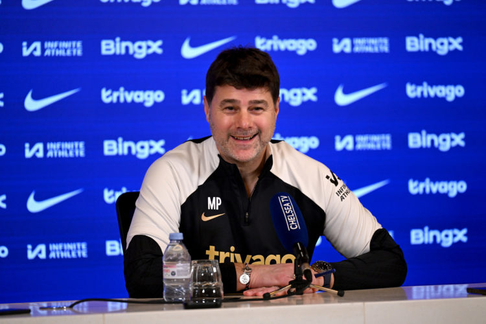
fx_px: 2700
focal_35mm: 200
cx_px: 243
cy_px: 162
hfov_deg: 10.3
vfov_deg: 6.9
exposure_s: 1/500
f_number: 2.8
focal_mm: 200
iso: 2500
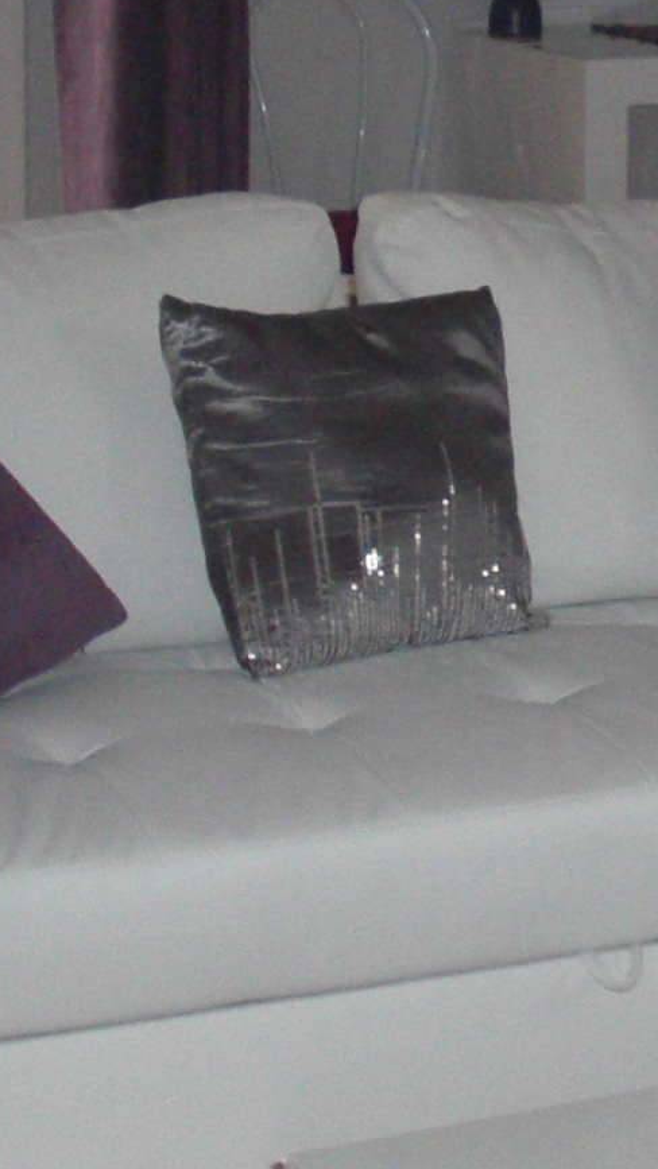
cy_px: 329
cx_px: 1046
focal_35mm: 139
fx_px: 4309
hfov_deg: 8.5
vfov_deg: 15.4
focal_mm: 6.3
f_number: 2.8
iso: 200
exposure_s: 1/60
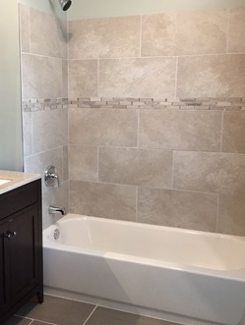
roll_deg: +0.3
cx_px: 79
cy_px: 159
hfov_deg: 34.1
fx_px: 396
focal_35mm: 42
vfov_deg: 44.7
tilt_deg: -8.8
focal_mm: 4.15
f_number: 2.2
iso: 160
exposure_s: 1/30
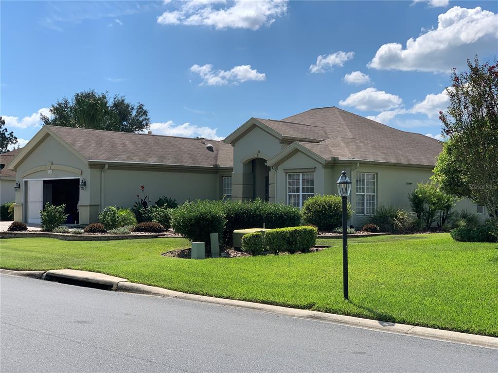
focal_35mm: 52
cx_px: 249
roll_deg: -1.1
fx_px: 748
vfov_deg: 28.0
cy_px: 186
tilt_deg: +1.6
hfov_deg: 36.8
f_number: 2.4
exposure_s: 1/1597
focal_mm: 6
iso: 16
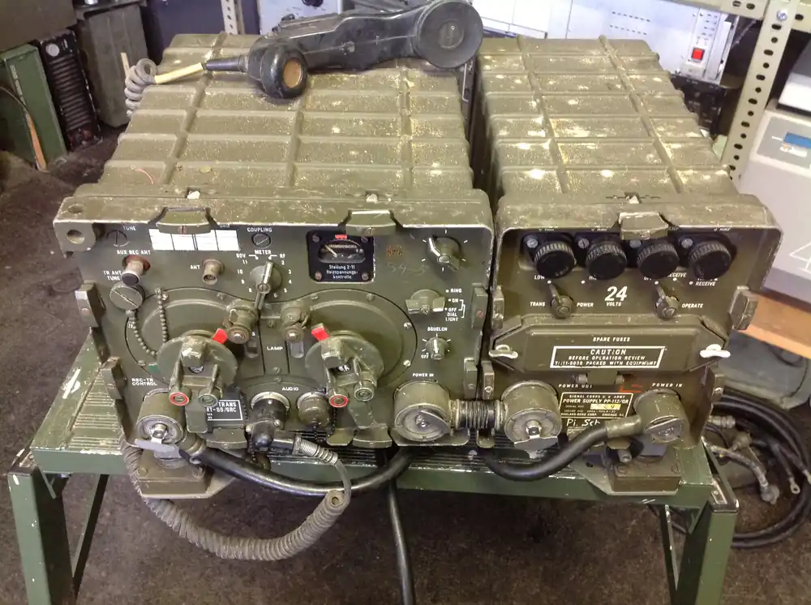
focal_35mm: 35
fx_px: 818
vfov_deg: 40.6
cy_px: 302
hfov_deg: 52.7
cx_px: 406
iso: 250
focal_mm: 4.28
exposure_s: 1/15
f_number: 2.4
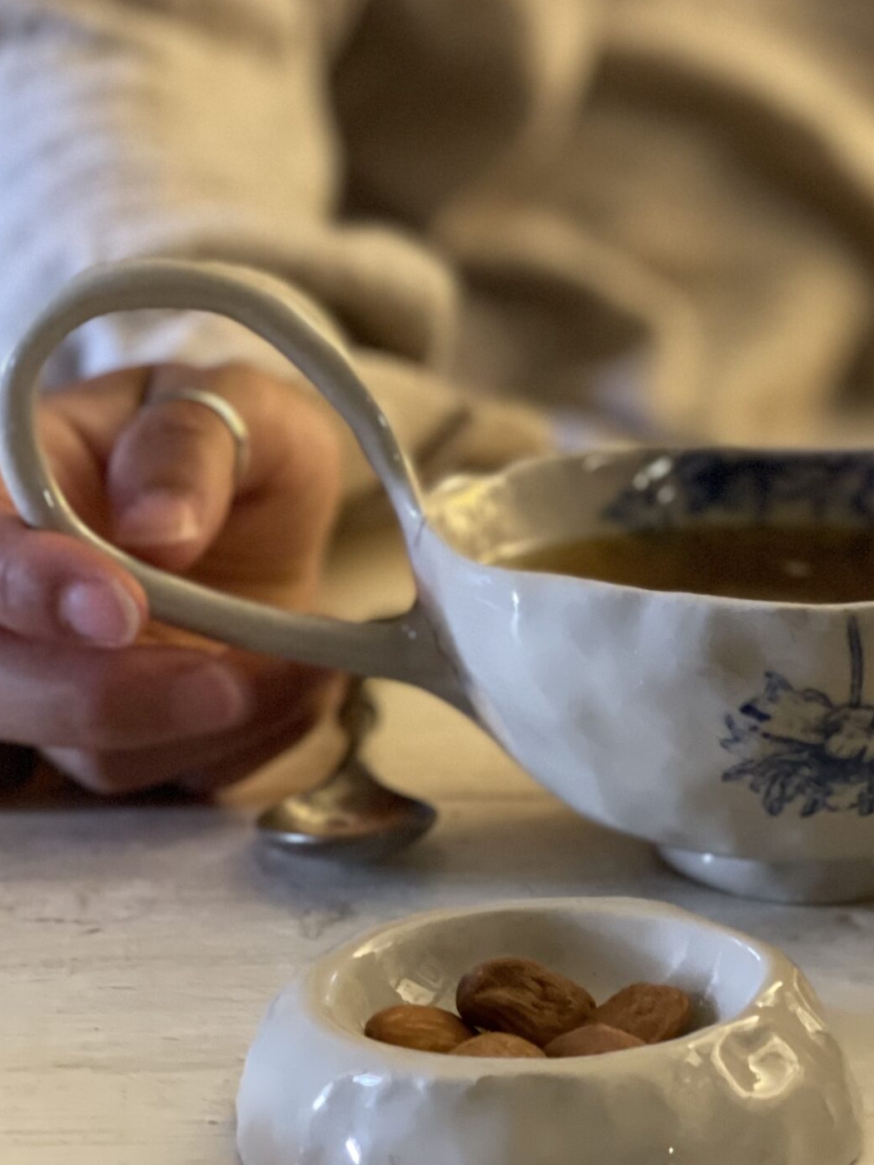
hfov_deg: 12.6
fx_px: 3939
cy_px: 564
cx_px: 629
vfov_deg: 16.8
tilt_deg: -15.6
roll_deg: -1.2
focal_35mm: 117
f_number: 2.2
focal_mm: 7.5
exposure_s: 1/21
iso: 500
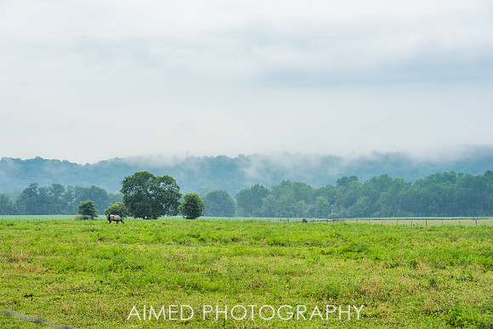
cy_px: 164
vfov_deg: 19.5
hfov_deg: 28.8
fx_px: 959
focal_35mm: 70
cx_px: 246
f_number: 9
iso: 800
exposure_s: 1/320
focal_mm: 70
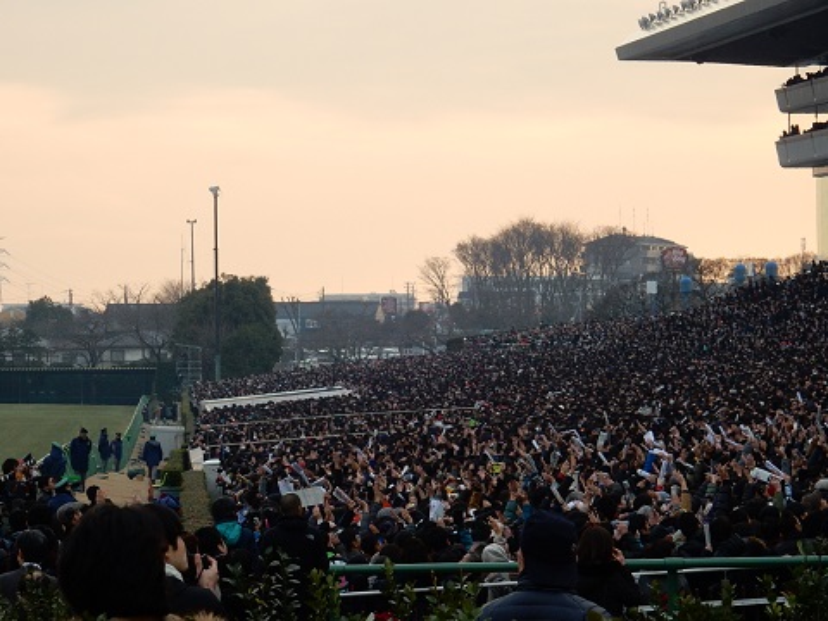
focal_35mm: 229
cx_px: 414
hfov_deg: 8.6
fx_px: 5478
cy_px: 310
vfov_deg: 6.5
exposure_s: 1/250
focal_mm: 40.9
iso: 280
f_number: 6.3
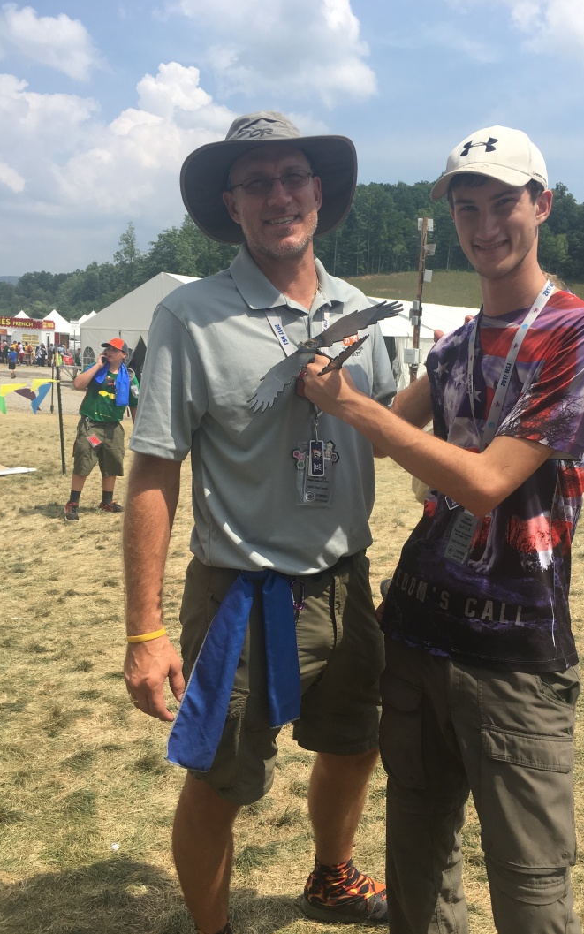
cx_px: 350
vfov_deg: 61.2
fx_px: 789
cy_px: 464
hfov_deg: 40.4
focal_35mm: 31
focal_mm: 4.15
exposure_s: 1/1603
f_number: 2.2
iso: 25
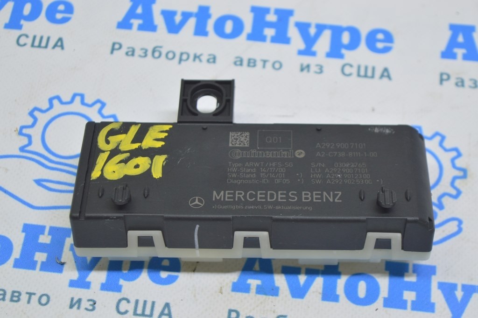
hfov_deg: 24.6
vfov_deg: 16.5
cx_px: 239
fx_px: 1095
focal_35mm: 82
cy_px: 159
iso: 400
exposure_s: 1/20
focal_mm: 55
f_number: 5.6
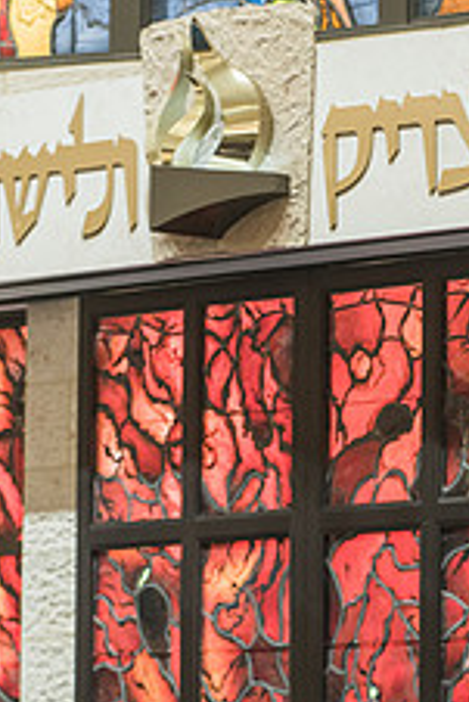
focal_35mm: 308
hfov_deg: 4.5
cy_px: 590
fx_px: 6009
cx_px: 401
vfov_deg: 6.7
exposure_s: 1/100
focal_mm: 155
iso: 1600
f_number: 3.5
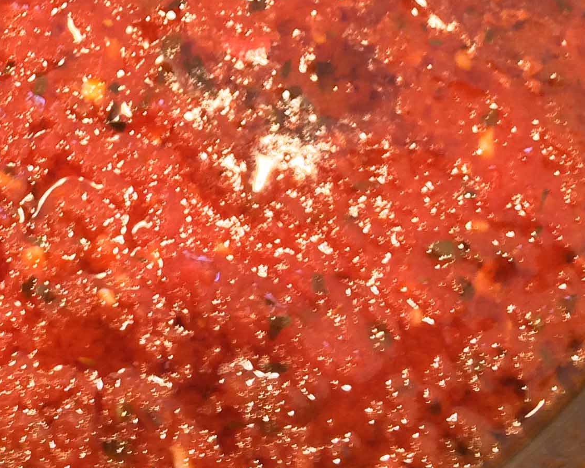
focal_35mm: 85
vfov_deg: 17.2
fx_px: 1472
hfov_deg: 22.0
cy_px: -115
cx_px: 81
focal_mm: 4.12
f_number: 2.2
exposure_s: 1/30
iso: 50
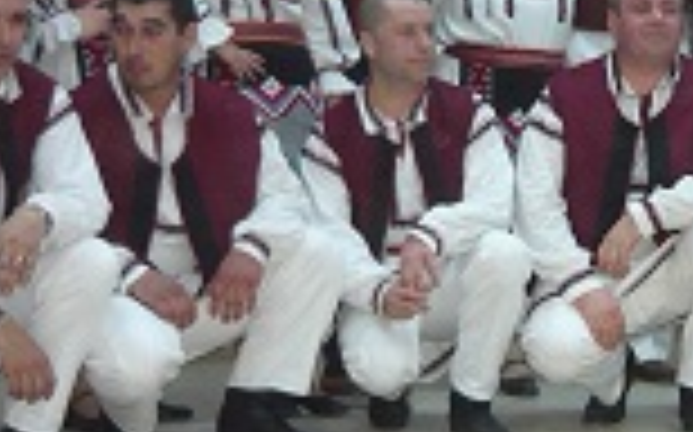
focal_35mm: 93
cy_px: 162
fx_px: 1755
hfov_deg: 21.8
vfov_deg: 14.0
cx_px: 616
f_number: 2.8
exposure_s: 1/30
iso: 250
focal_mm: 5.5
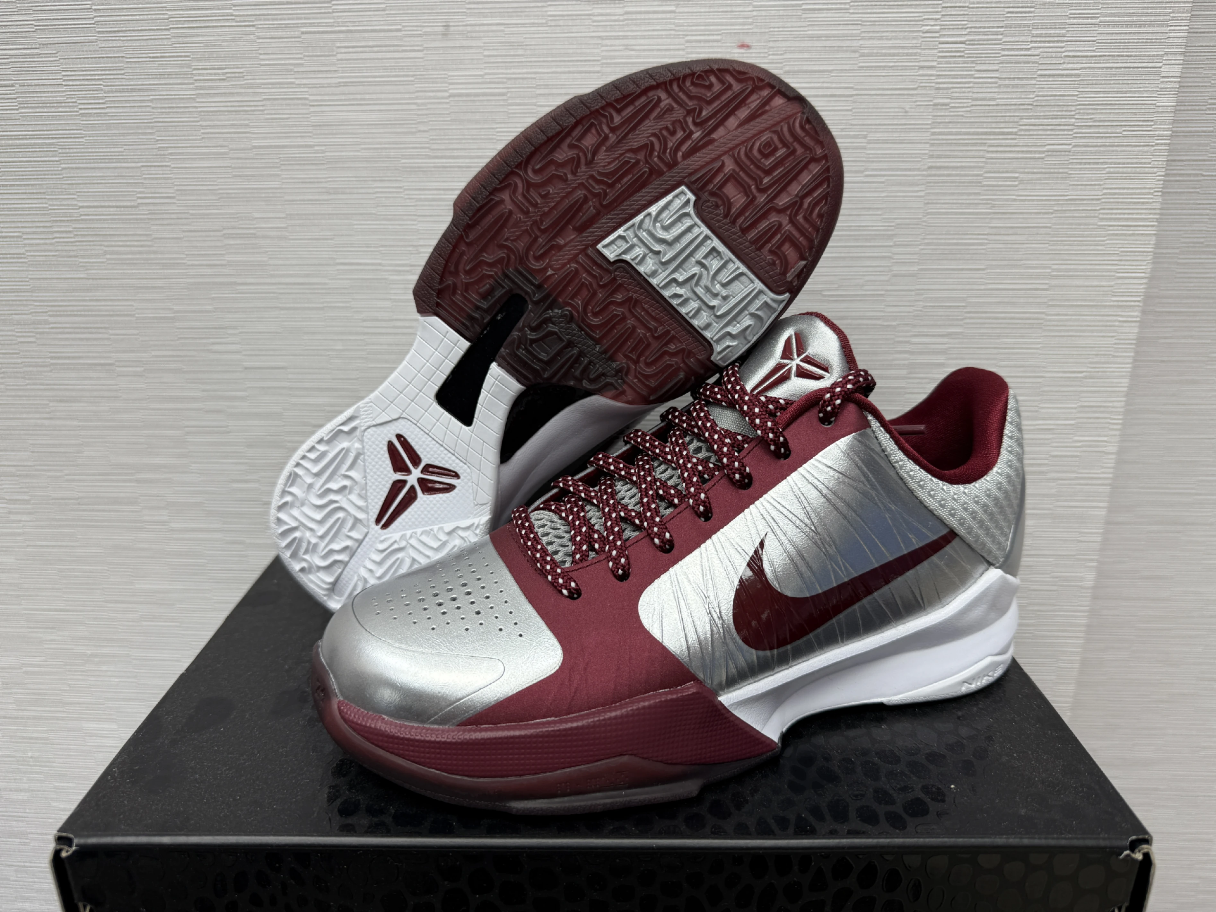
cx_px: 608
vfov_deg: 56.8
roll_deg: +1.6
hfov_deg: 71.6
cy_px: 456
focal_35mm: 24
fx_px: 843
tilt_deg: -17.7
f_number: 1.78
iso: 80
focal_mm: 6.76
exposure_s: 1/159
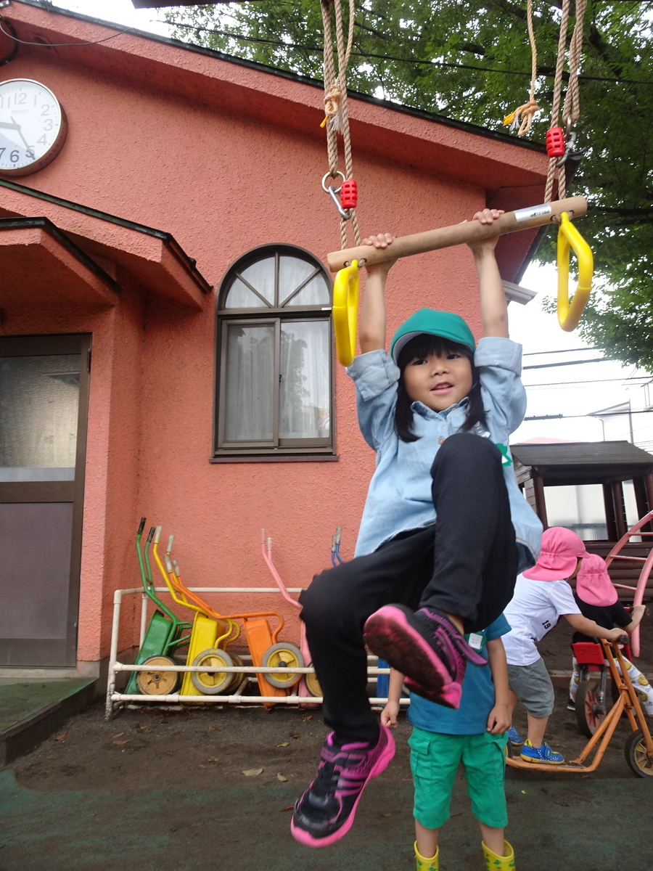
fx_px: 604
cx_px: 326
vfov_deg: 71.6
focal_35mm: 24
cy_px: 436
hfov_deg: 56.8
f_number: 3.5
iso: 125
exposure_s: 1/250
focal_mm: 4.1
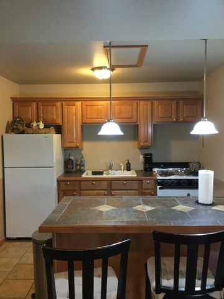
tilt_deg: -4.6
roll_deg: +0.6
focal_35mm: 31
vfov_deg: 58.4
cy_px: 150
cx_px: 112
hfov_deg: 45.4
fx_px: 267
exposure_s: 1/15
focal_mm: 3.3
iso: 400
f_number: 2.4
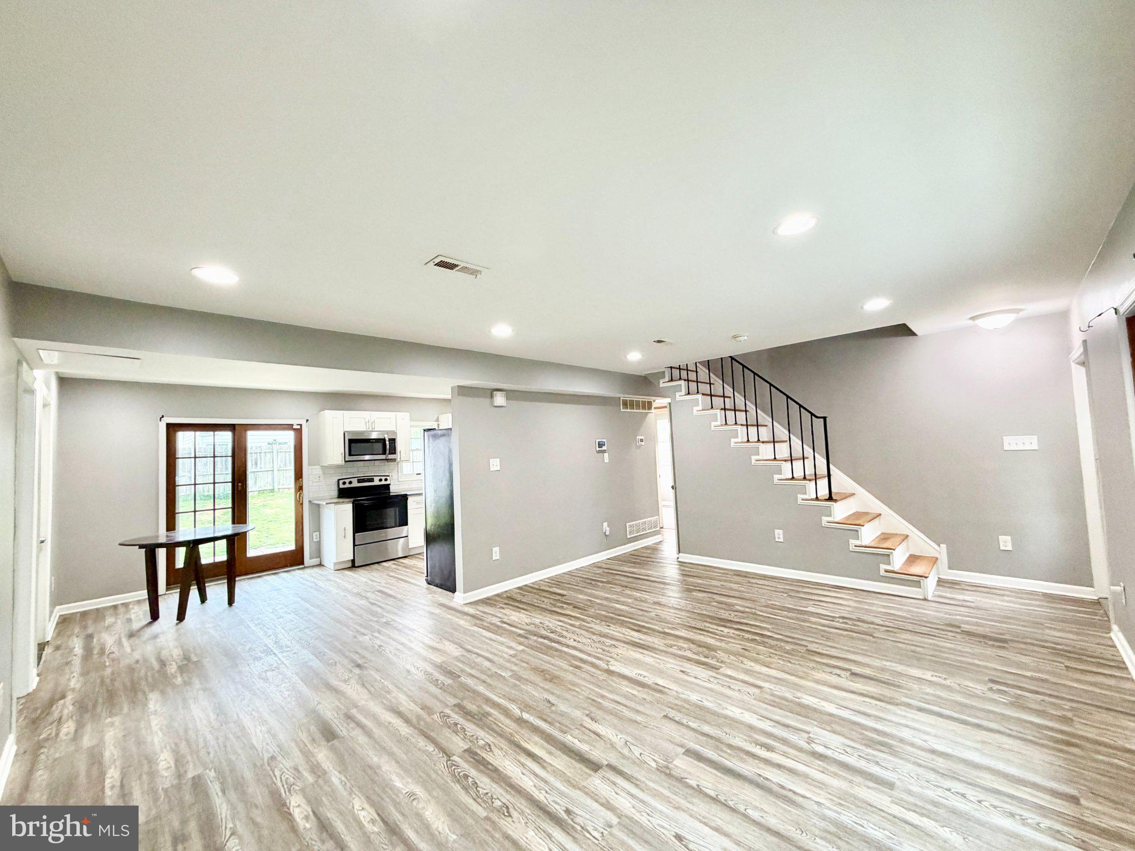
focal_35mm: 14
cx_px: 568
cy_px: 426
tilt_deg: +3.4
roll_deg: +2.9
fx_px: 459
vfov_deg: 85.7
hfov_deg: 102.1
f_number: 2.2
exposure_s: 1/60
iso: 200
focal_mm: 2.22
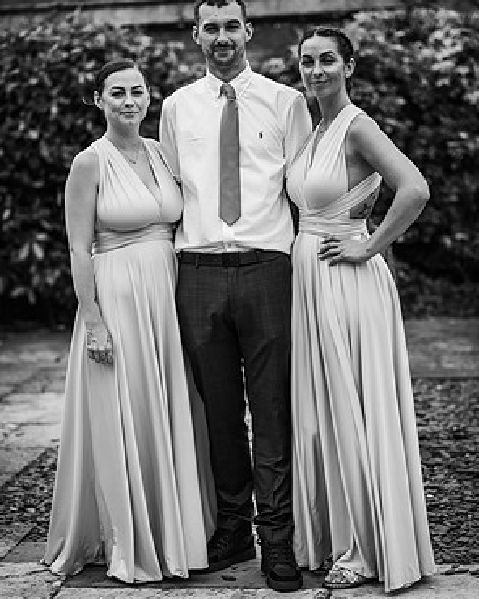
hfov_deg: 15.9
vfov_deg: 19.8
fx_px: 1719
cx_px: 239
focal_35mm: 97
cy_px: 304
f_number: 2.2
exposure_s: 1/1250
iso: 100
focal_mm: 85
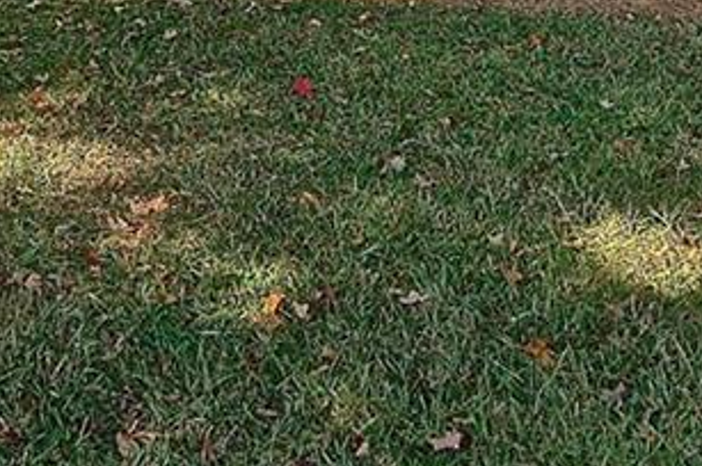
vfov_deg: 19.4
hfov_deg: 33.1
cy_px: -254
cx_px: 217
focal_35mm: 60
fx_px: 1169
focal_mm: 12
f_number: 7.1
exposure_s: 1/200
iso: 200
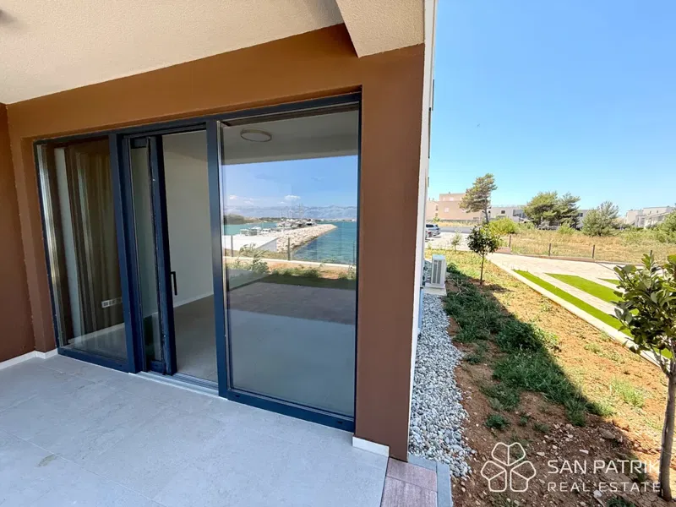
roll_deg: -0.4
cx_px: 338
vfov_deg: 85.7
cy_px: 254
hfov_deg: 102.1
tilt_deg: -6.5
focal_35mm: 14
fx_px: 273
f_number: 2.2
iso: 64
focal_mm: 2.22
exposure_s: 1/751
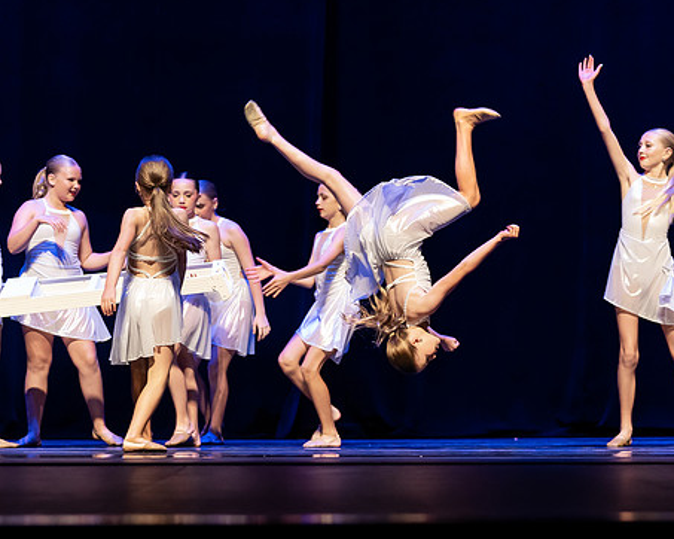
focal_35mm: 135
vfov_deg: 11.4
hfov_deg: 14.2
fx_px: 2692
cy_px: 366
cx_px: 472
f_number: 2.5
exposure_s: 1/640
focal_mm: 67
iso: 3200
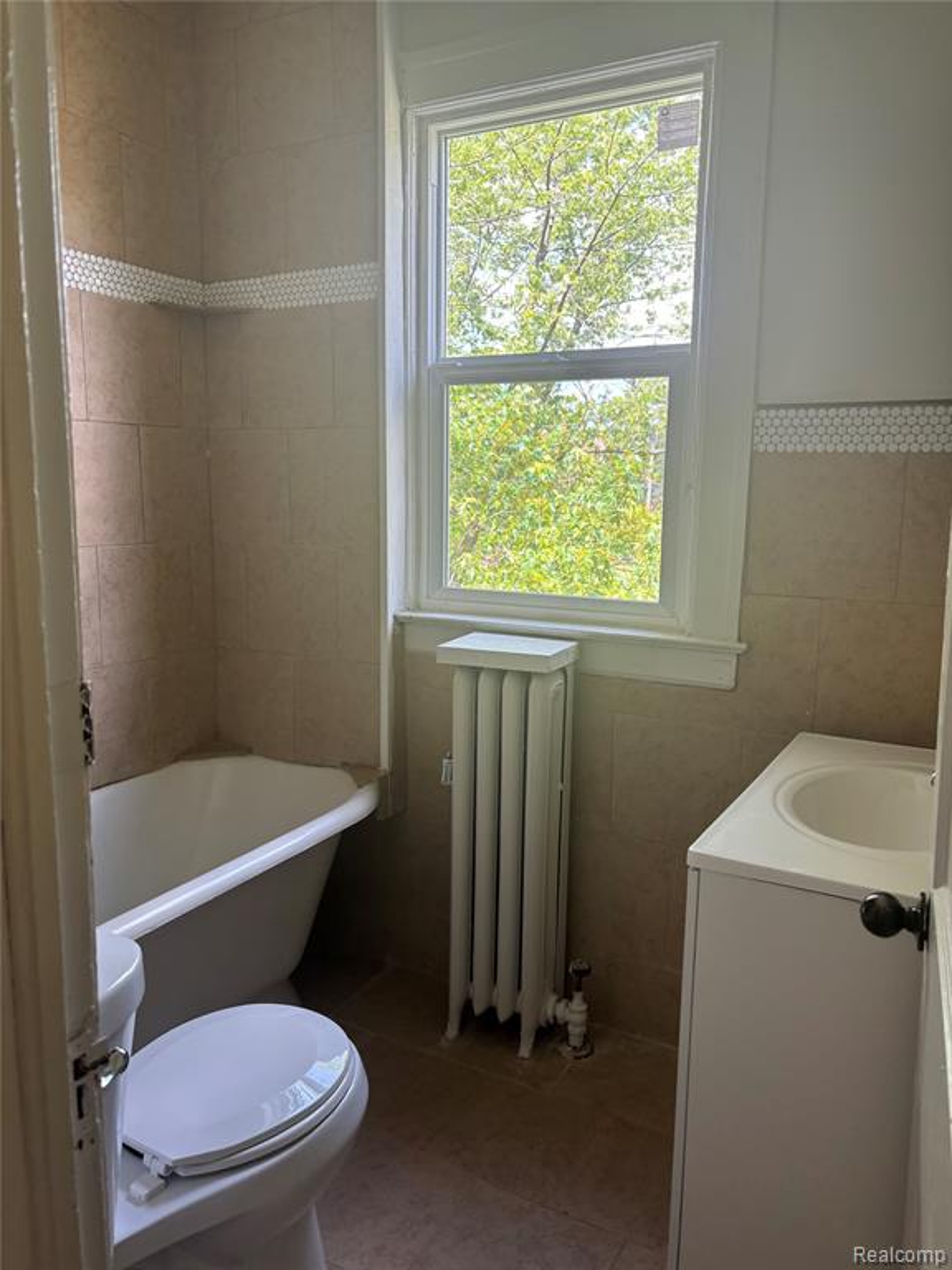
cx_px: 476
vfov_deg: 67.3
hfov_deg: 53.1
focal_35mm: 26
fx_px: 953
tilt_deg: -6.6
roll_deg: -1.2
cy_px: 635
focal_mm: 5.96
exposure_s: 1/121
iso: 64
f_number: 1.6
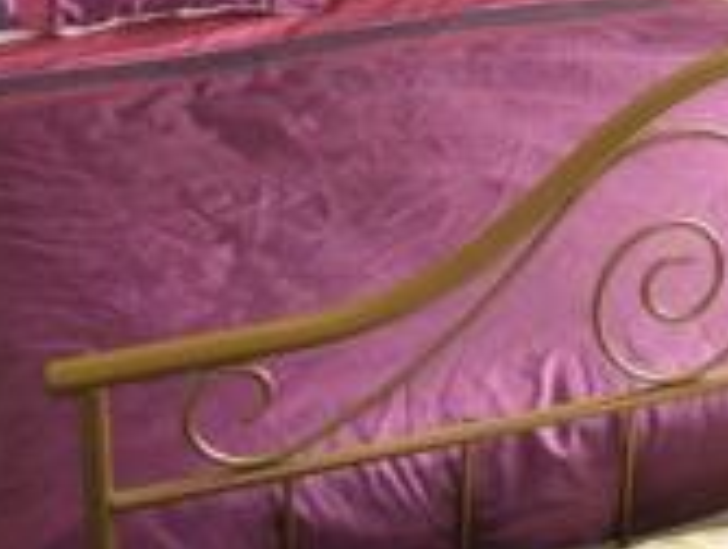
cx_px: 477
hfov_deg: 20.8
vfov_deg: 15.7
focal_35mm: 94
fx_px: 1981
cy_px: 150
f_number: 2.9
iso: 125
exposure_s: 1/30
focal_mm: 4.8
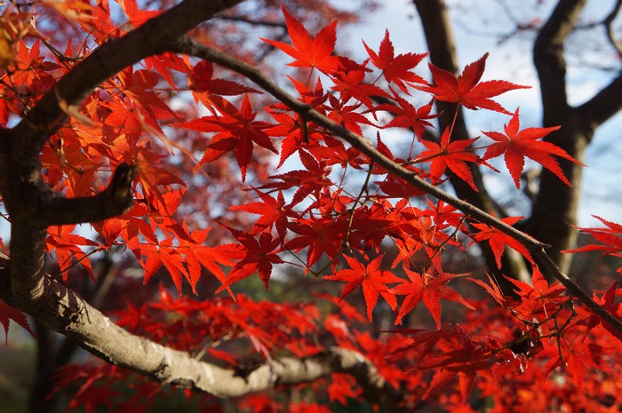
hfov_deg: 43.6
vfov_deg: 29.8
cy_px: 206
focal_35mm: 45
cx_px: 311
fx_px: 777
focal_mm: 30
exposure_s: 1/400
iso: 200
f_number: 6.3
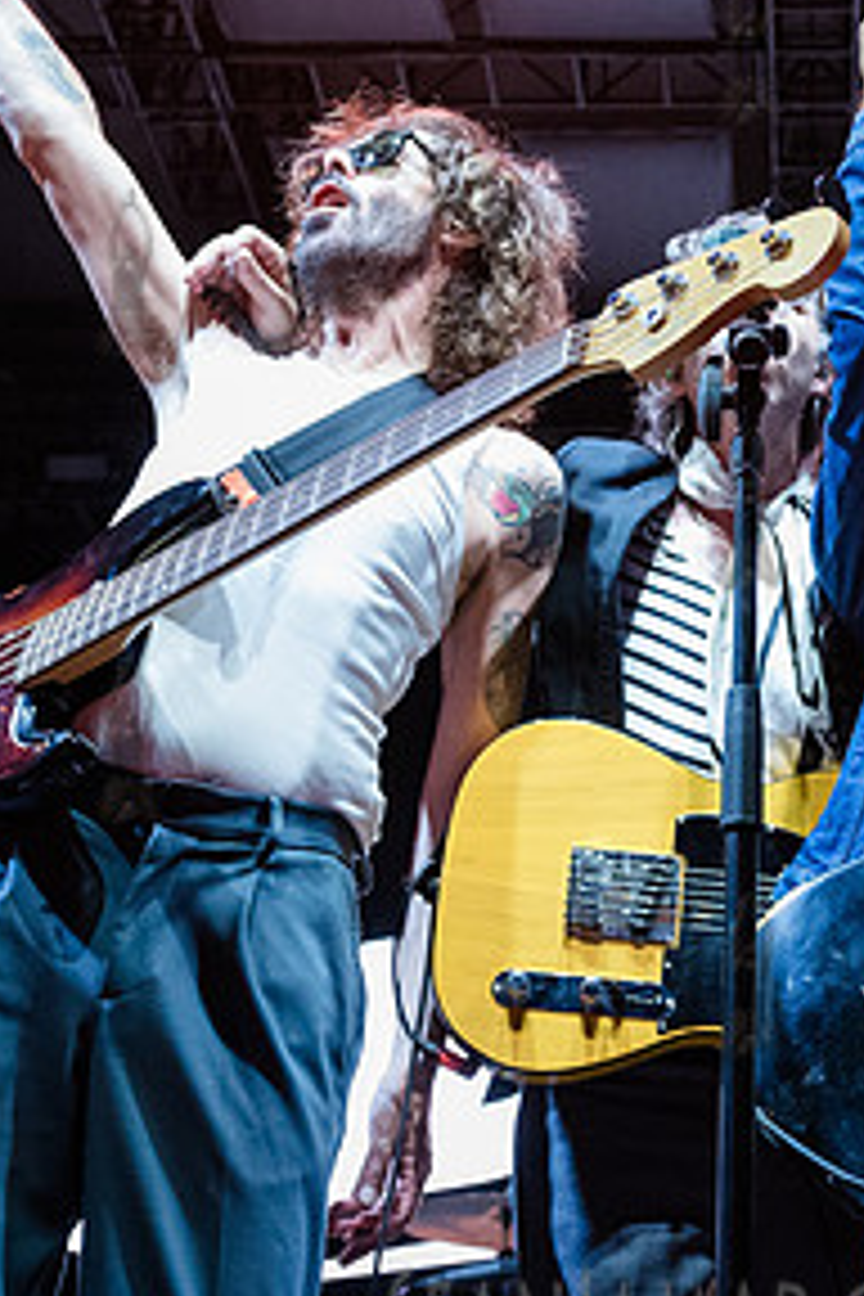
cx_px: 788
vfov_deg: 29.0
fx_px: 2484
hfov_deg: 19.4
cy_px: 431
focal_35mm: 69
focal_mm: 29
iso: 4000
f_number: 4
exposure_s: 1/250
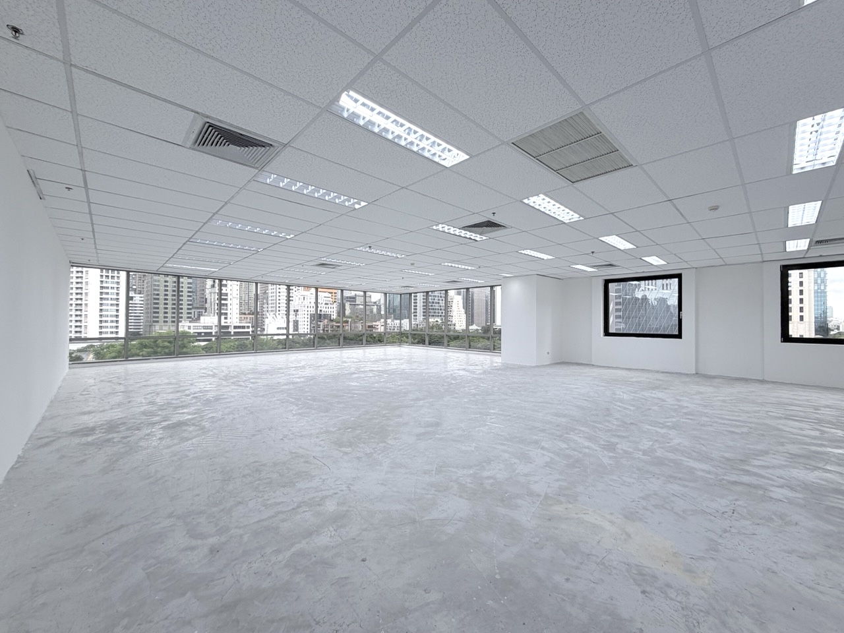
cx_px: 422
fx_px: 341
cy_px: 316
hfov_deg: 102.1
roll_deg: +0.4
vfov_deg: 85.7
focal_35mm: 14
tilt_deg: +0.9
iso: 32
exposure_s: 1/100
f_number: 2.2
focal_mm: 2.22
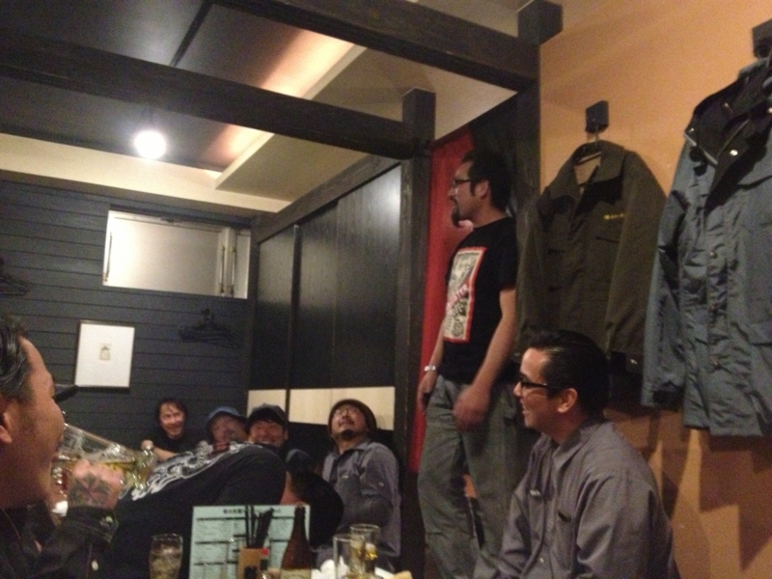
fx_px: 781
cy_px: 290
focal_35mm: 35
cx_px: 386
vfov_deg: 40.7
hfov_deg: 52.6
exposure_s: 1/15
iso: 800
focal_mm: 4.28
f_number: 2.4
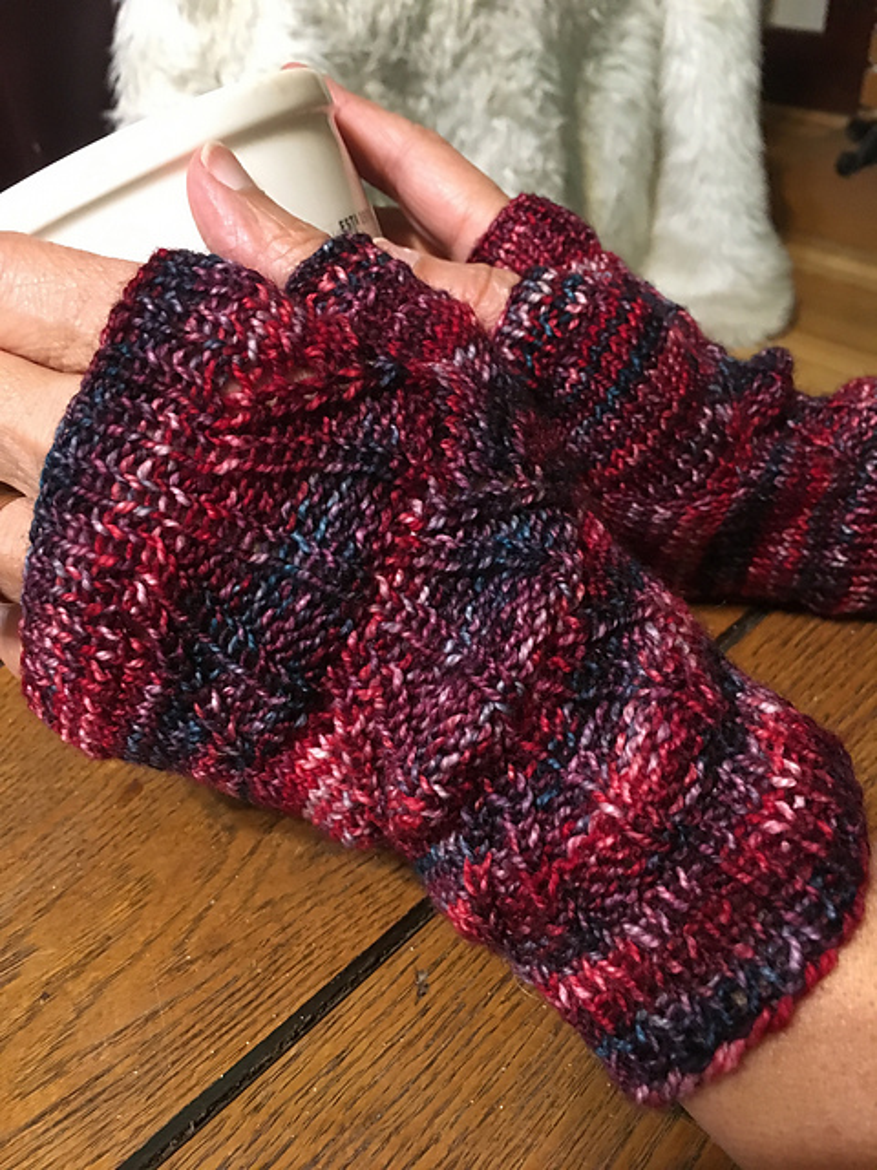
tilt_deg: -39.2
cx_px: 438
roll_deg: +2.7
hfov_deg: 48.2
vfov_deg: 61.7
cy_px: 585
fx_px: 980
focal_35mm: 29
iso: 320
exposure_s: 1/15
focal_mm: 4.15
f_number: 2.2
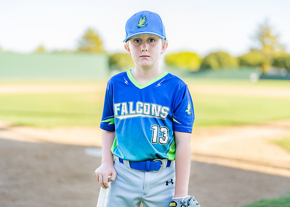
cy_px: 96
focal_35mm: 59
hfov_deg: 33.2
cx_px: 153
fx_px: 486
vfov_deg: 24.0
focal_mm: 50
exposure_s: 1/1250
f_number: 1.2
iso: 100
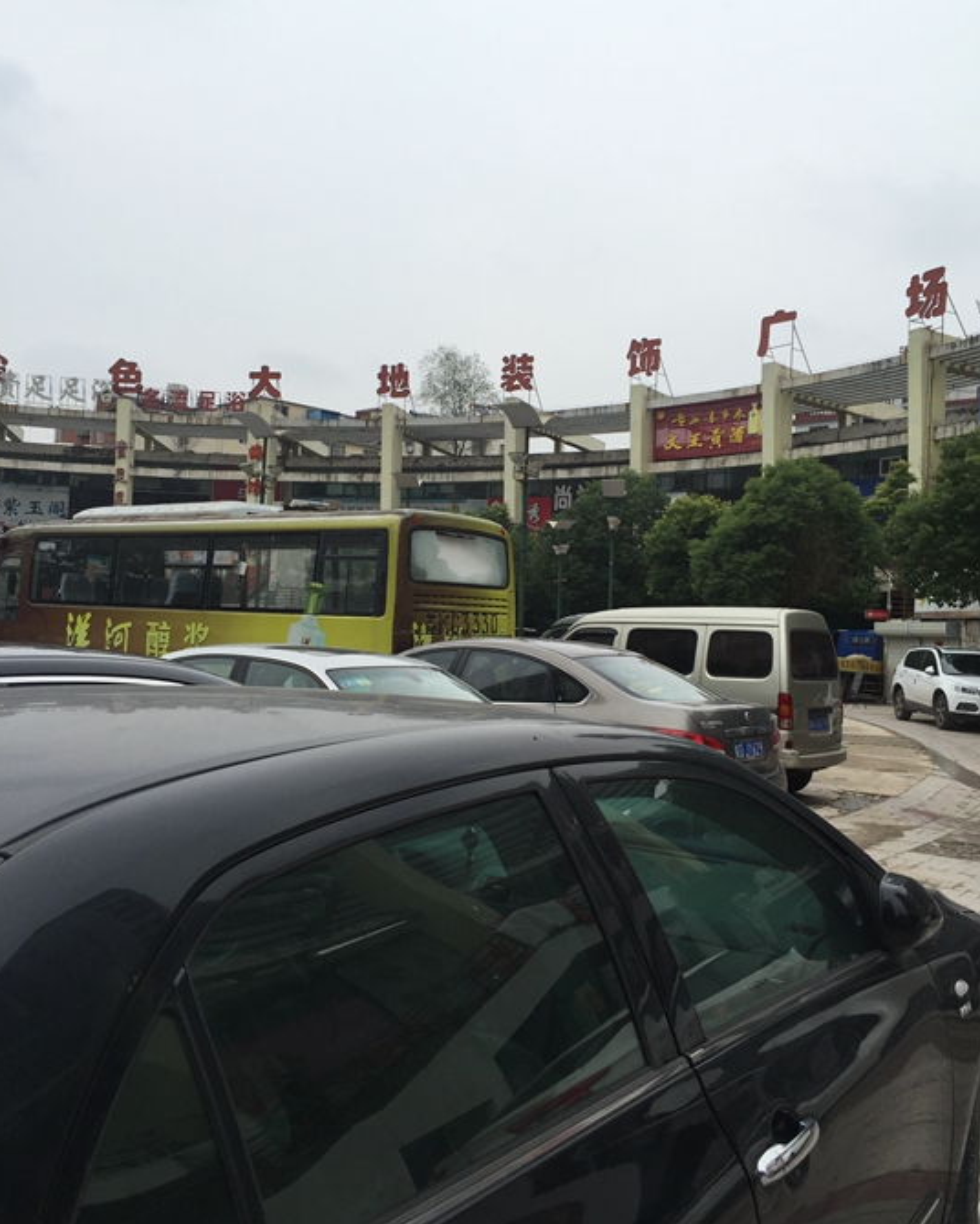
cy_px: 625
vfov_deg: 57.1
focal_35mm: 31
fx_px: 1123
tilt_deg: +3.3
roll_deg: -1.5
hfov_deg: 47.2
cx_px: 492
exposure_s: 1/920
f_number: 2.2
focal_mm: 4.15
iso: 32
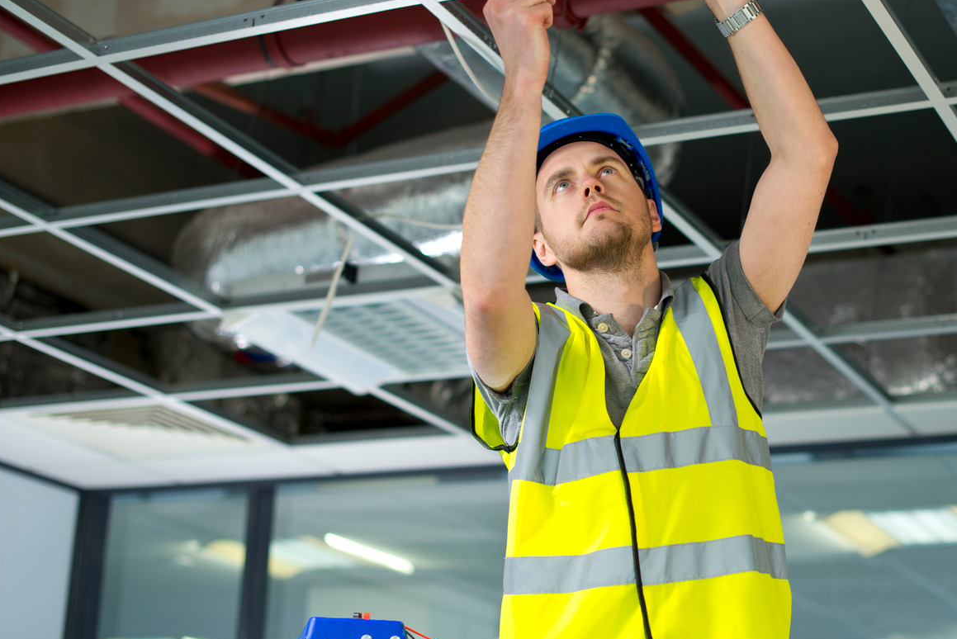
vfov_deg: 19.8
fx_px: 1835
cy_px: 333
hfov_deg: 29.1
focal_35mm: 69
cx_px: 587
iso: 200
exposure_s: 1/100
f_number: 2.5
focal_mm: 50
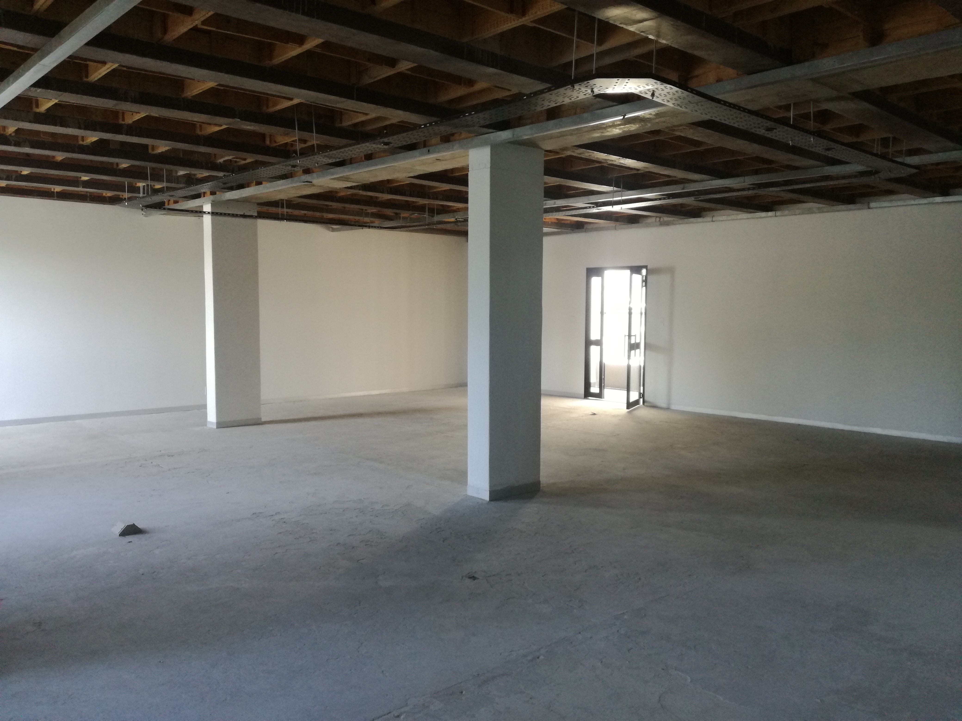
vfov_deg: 51.4
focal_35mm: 27
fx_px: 750
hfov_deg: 65.3
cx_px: 481
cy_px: 360
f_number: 2
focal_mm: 3.79
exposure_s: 1/30
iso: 200
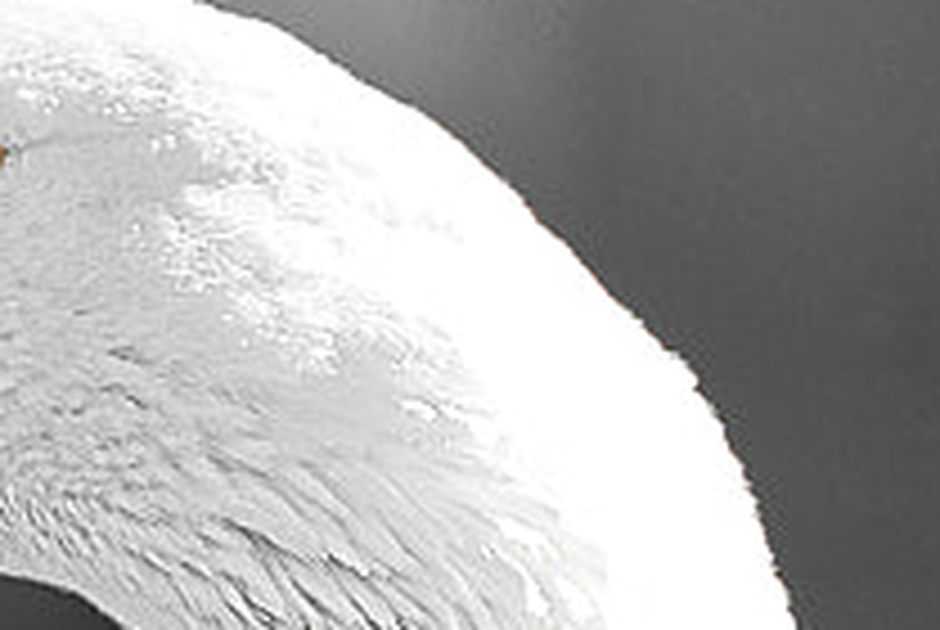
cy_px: 1688
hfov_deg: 1.7
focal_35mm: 1216
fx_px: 31795
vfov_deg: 1.1
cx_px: 1291
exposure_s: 1/400
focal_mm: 159
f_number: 2.8
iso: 100
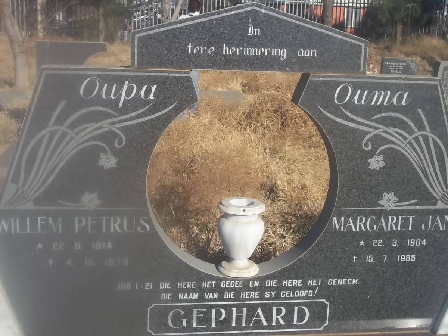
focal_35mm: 50
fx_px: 647
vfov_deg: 29.1
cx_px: 224
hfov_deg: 38.2
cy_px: 168
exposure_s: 1/250
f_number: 7
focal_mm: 8.8
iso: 80
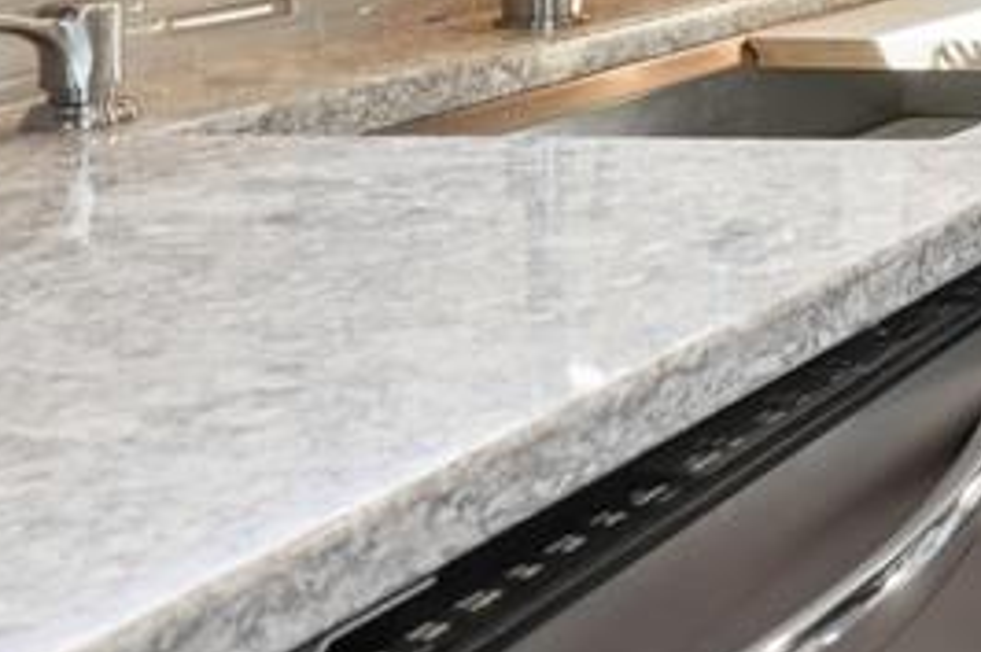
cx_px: 2006
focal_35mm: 77
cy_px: -344
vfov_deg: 16.1
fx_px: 2097
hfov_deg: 17.7
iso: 640
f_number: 9
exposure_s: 1/15
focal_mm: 16
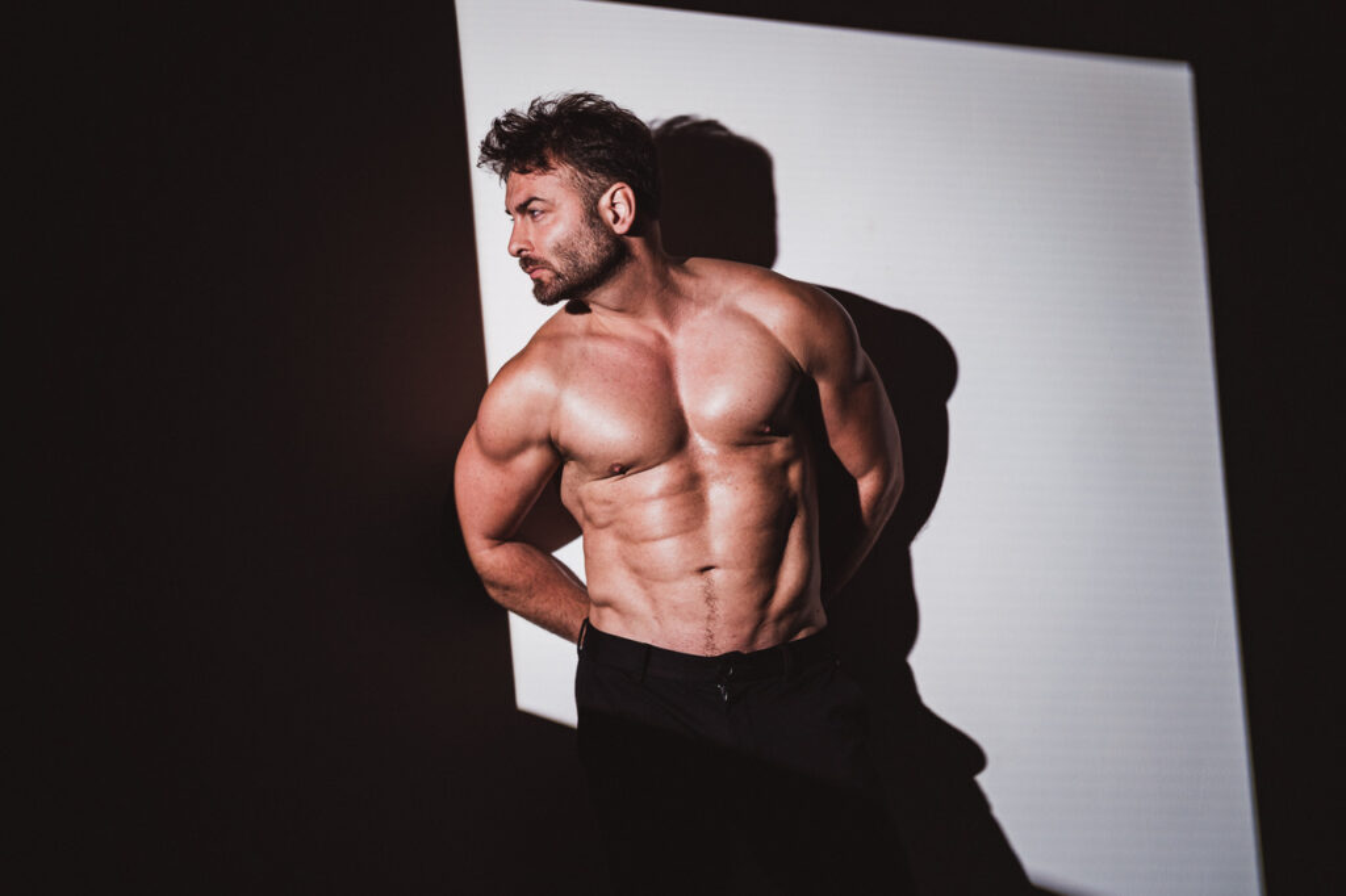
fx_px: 3335
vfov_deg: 15.3
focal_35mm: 89
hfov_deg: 22.8
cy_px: 448
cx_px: 673
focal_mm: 85
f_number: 1.4
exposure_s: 1/1250
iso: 125
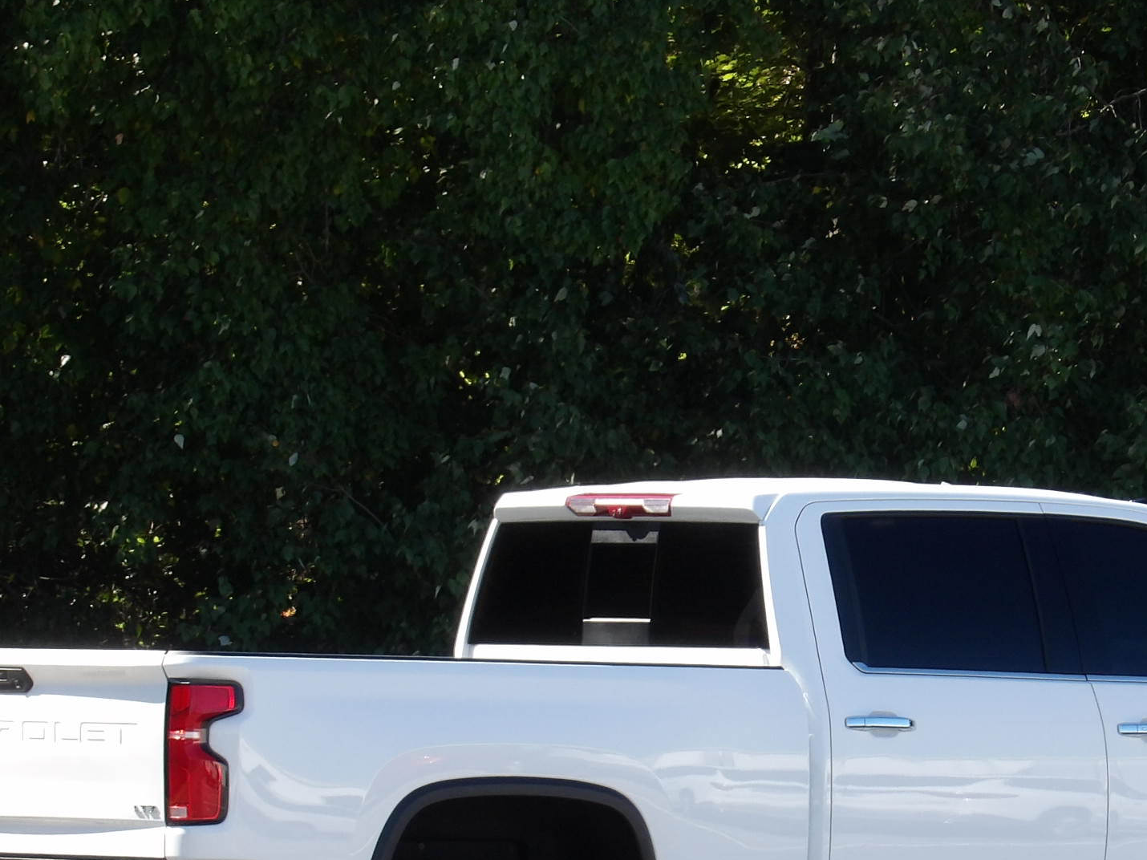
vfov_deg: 4.1
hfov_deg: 5.5
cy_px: 731
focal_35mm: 359
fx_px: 11893
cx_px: 770
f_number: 5.5
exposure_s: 1/140
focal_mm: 35.6
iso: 100
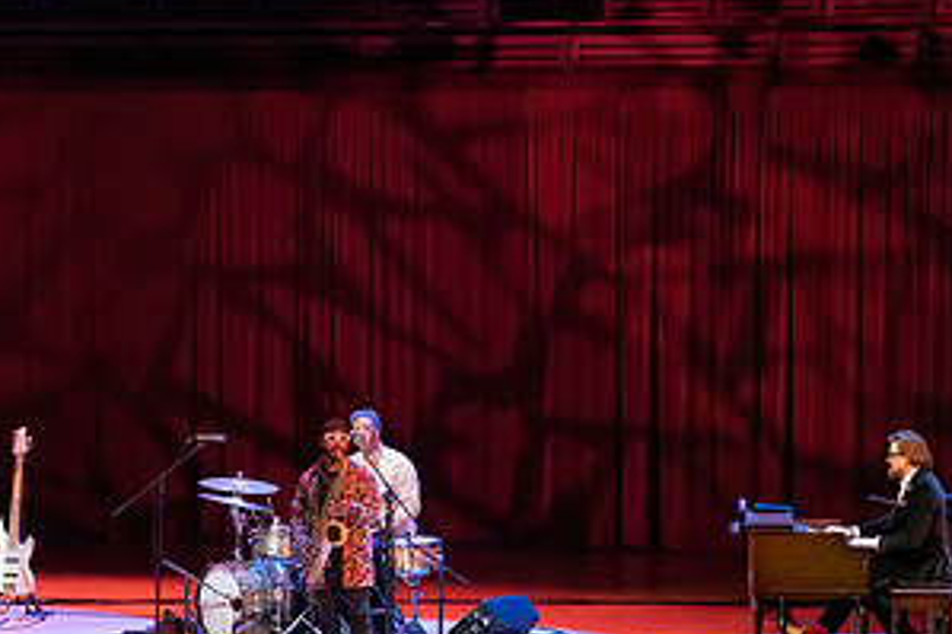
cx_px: 51
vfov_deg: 7.1
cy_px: 320
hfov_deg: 10.5
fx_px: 5127
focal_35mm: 194
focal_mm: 100
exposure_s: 1/250
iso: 6400
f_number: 4.5
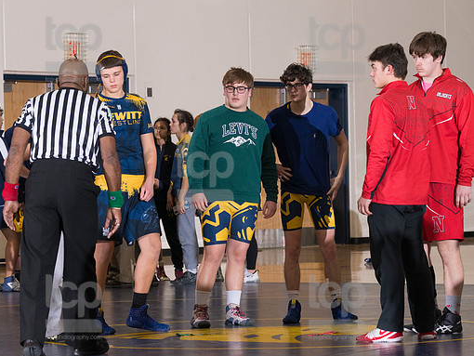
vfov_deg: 7.8
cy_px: 178
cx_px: 205
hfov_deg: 10.4
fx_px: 2603
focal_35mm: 190
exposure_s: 1/250
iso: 2000
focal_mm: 116
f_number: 5.6
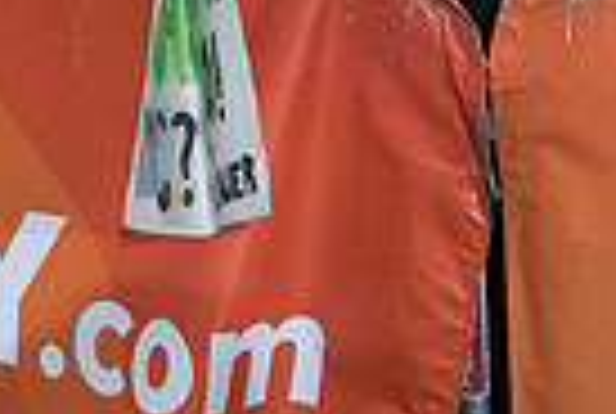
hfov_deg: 14.8
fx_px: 2315
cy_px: -286
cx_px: -76
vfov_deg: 9.8
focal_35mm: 135
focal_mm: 32
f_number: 2.8
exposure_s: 1/2500
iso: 10000
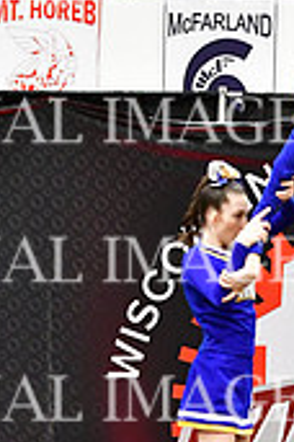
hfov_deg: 3.8
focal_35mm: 357
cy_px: 468
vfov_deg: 5.8
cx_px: 306
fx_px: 4373
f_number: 3.2
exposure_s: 1/500
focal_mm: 70
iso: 5000
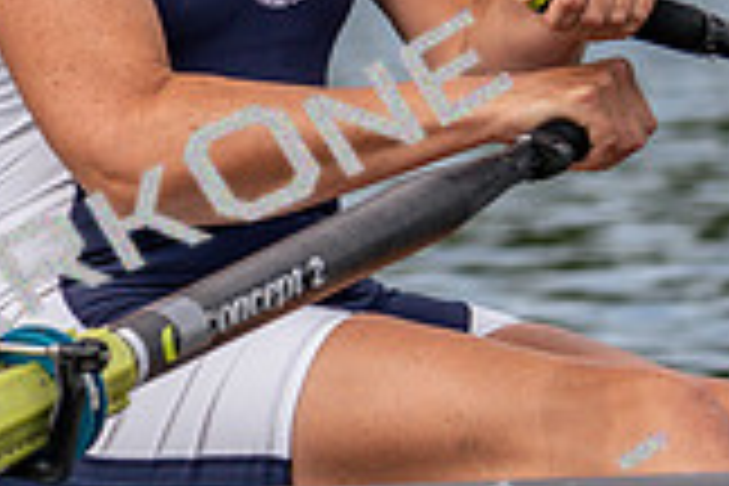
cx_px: 378
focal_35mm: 716
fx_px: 14498
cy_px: -2
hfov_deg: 2.9
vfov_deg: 1.9
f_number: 5.6
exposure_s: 1/1600
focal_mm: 200
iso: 320
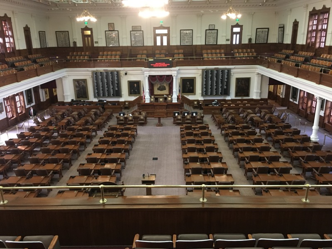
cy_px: 124
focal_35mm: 29
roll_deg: +1.3
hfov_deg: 61.7
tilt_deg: -16.2
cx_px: 166
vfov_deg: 48.2
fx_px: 278
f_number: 2.2
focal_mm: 4.15
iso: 200
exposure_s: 1/15
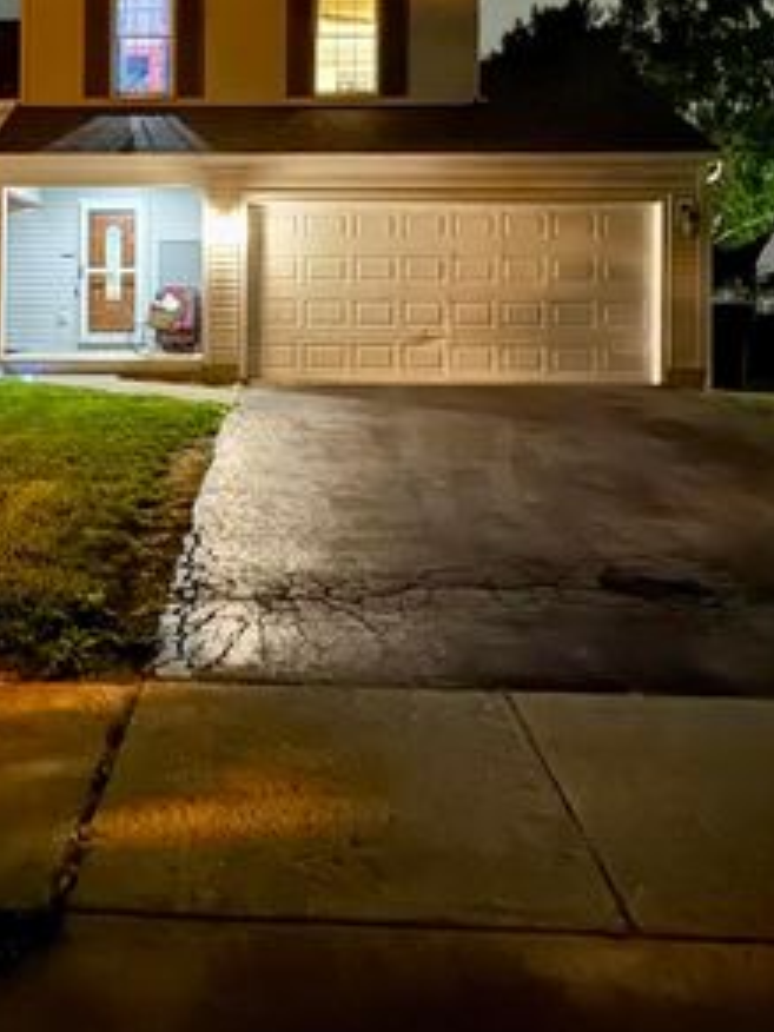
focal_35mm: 32
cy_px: 320
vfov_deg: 55.3
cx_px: 226
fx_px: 954
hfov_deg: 43.2
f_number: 2.2
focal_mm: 2.22
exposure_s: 1/9
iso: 2500
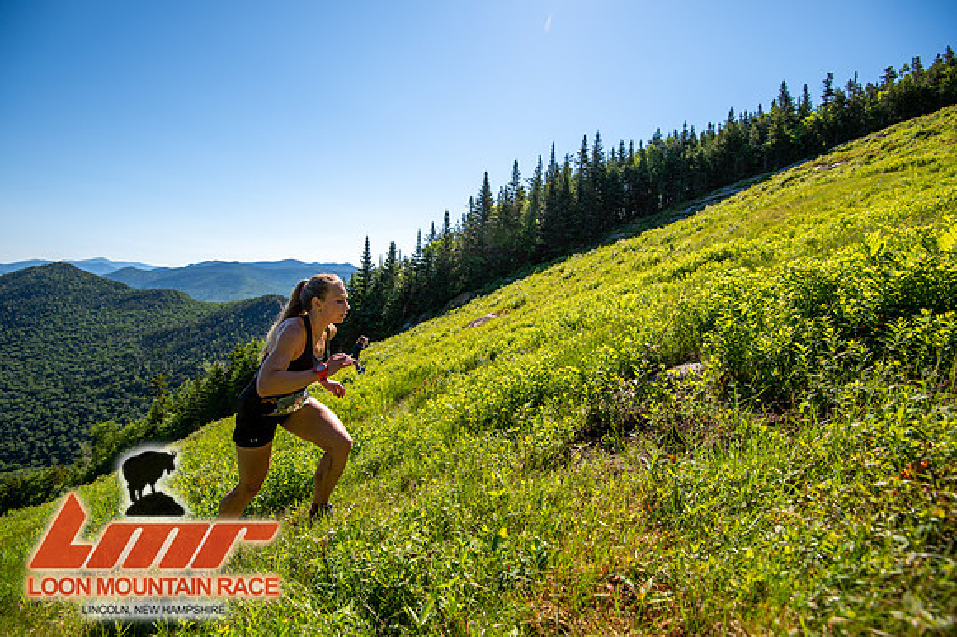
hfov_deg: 96.8
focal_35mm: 16
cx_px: 478
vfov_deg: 73.7
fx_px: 425
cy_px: 318
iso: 100
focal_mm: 16
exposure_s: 1/640
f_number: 5
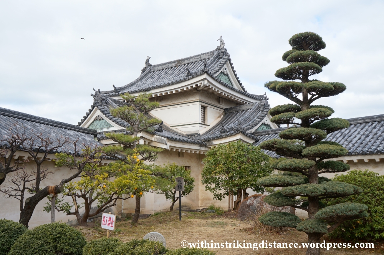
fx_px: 336
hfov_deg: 59.6
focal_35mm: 32
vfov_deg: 41.6
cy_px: 128
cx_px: 192
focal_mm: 21
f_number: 6.3
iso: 200
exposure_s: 1/160
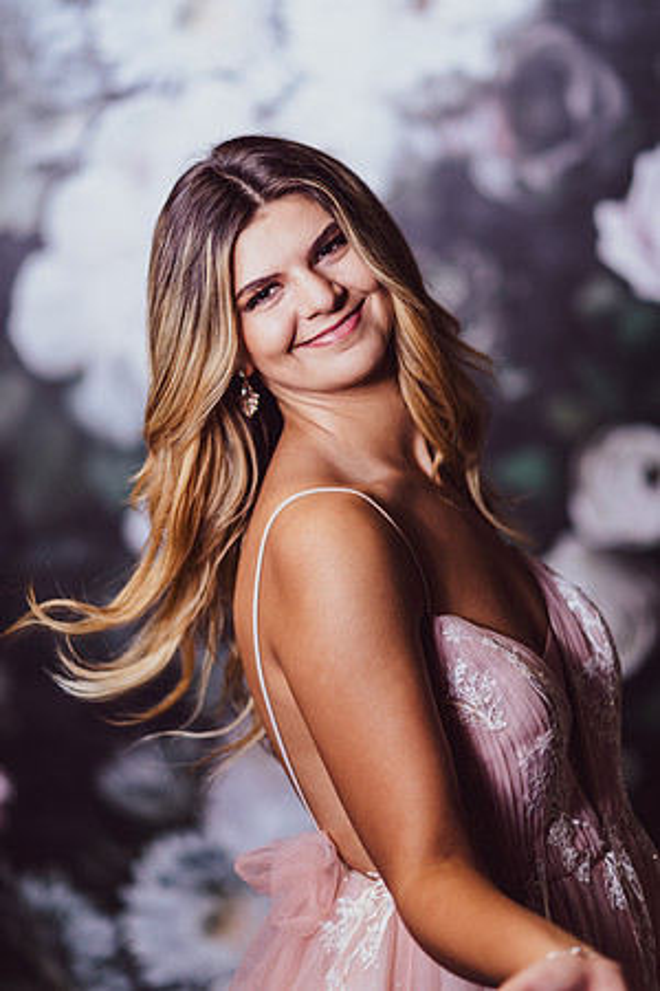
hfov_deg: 13.0
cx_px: 330
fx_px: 2887
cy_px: 496
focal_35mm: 105
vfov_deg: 19.5
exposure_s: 1/200
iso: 100
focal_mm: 105
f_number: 2
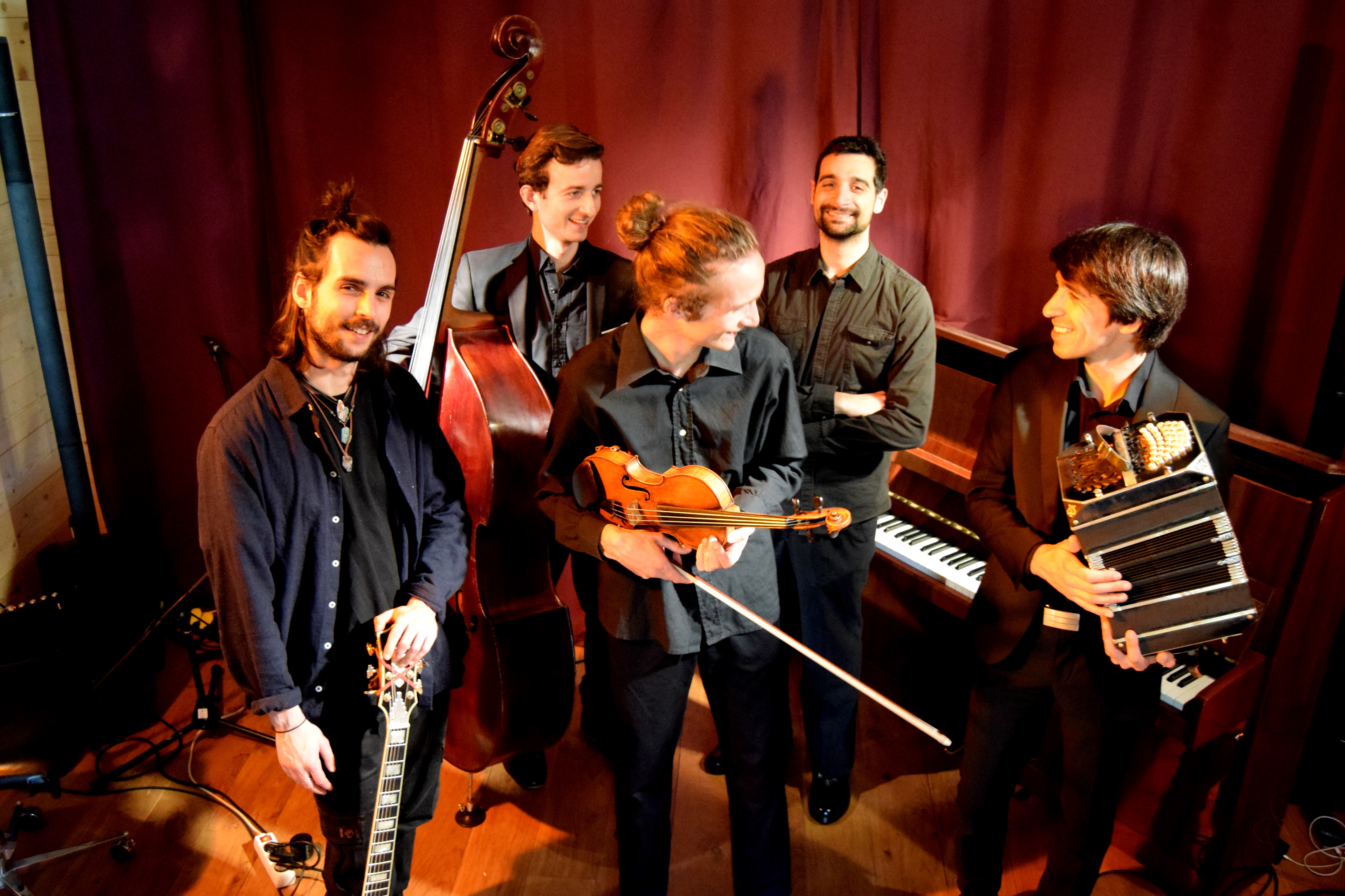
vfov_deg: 40.0
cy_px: 448
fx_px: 1233
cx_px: 672
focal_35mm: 33
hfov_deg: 57.2
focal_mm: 22
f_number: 3.5
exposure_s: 1/60
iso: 5600
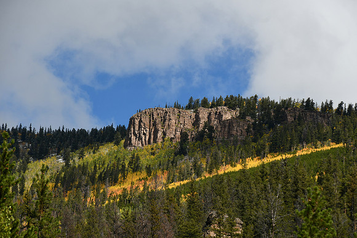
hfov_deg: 10.2
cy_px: 119
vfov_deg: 6.8
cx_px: 178
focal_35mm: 202
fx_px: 2004
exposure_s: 1/500
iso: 125
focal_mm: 135
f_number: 8
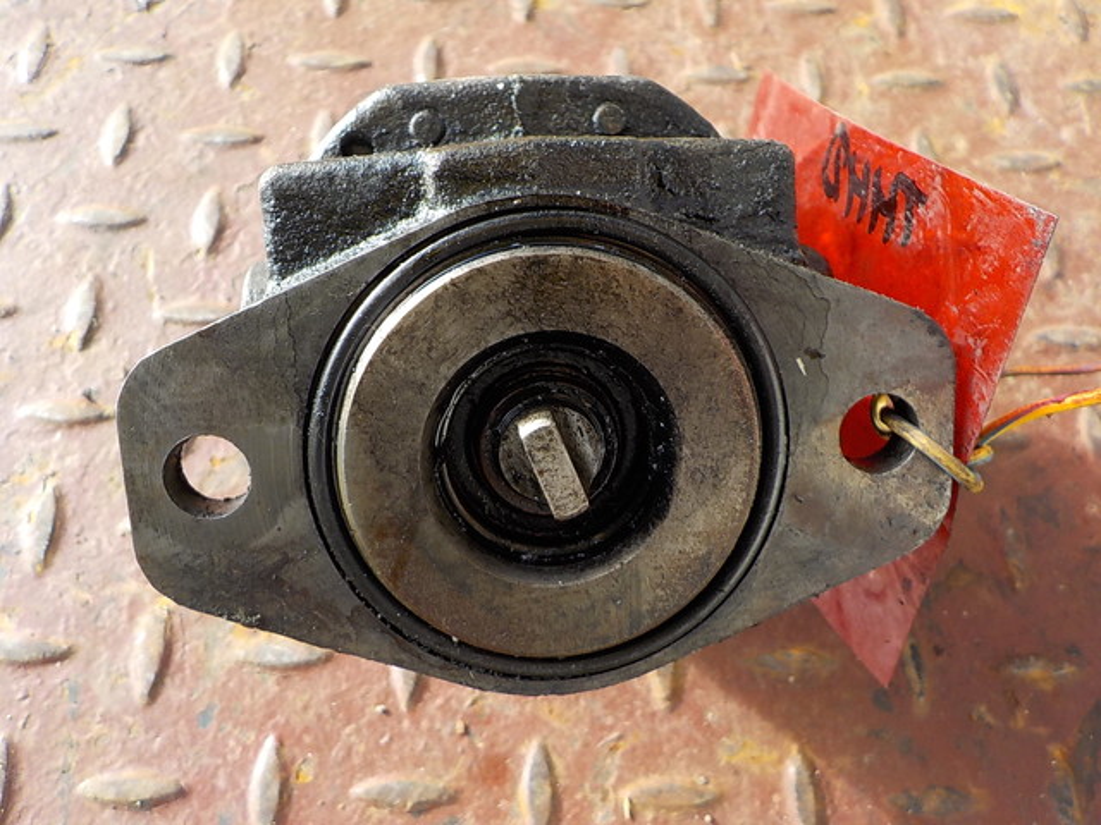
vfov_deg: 46.8
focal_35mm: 30
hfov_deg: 60.0
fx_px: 954
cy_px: 412
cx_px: 550
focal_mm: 4.1
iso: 125
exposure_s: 1/100
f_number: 3.3
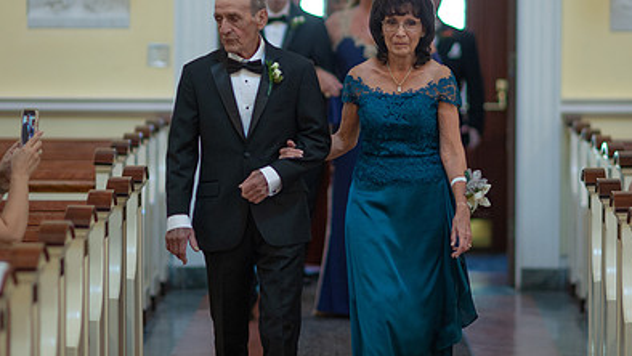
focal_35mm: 208
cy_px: 104
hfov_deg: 10.4
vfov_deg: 5.8
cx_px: 350
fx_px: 3487
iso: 1600
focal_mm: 135
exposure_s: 1/250
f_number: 2
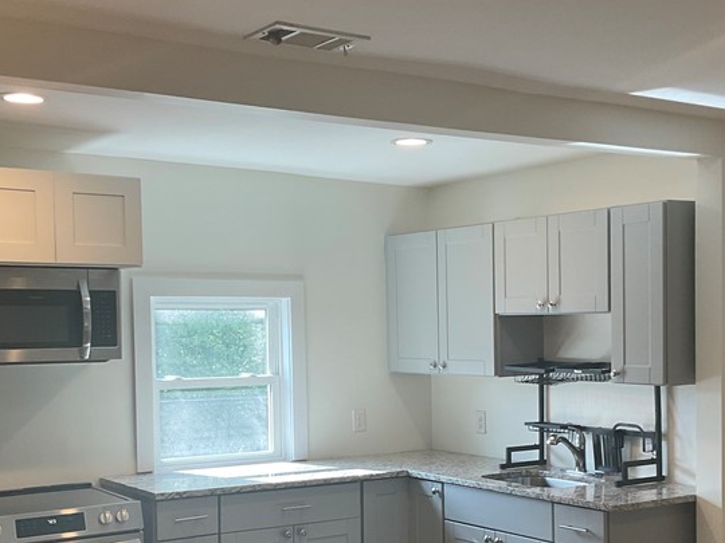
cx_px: 380
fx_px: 1152
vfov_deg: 26.3
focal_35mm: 55
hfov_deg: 34.9
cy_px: 386
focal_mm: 3
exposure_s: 1/120
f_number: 1.8
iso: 50
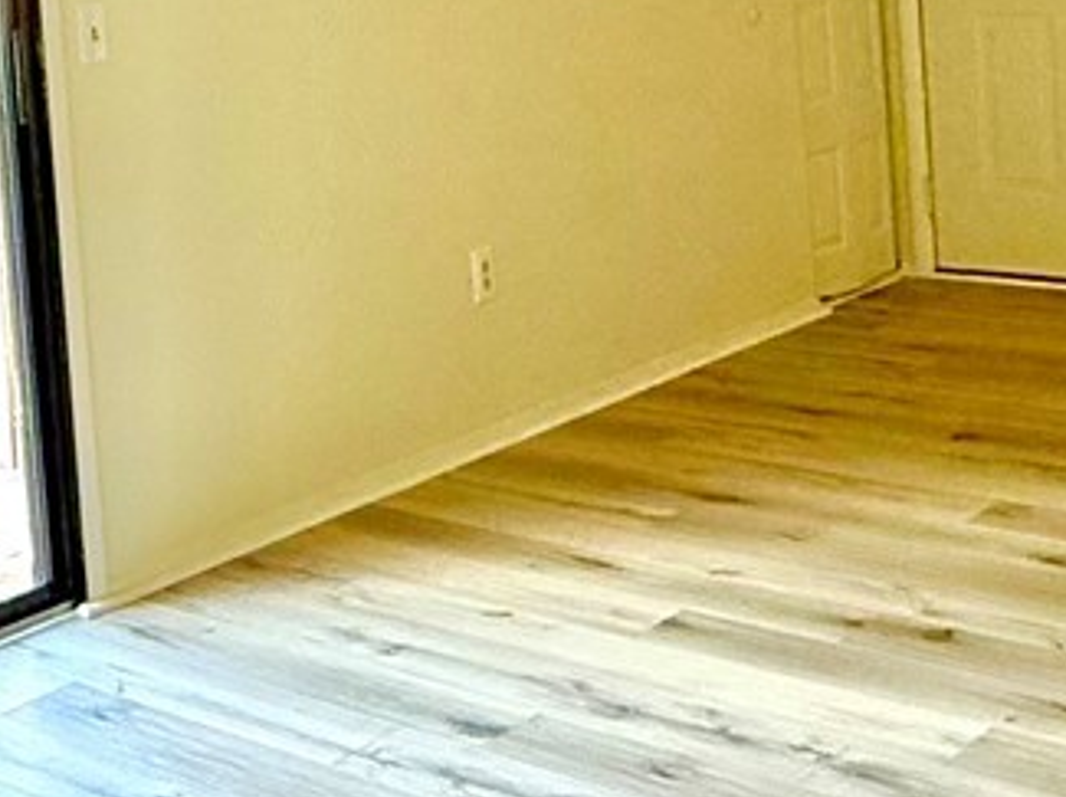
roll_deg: +4.3
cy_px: -69
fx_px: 2123
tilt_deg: -0.8
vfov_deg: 20.3
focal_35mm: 69
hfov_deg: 26.9
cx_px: 49
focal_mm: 2.22
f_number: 2.2
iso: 64
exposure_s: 1/275
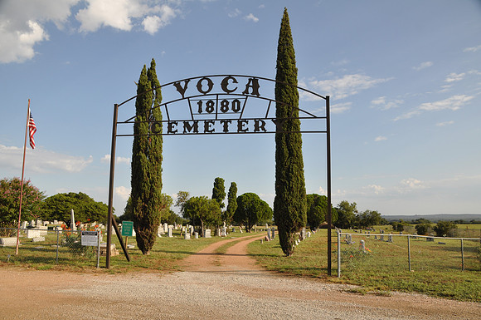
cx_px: 240
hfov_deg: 67.5
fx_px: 360
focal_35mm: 27
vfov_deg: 47.8
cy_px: 160
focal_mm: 18
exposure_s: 1/250
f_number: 8
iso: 200
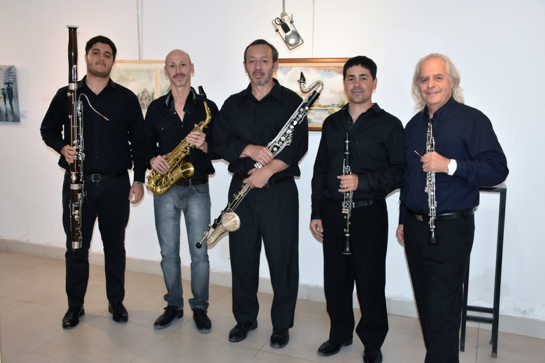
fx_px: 522
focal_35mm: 34
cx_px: 272
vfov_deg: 38.4
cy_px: 182
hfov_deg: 55.1
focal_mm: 23
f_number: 5.6
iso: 1600
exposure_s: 1/80
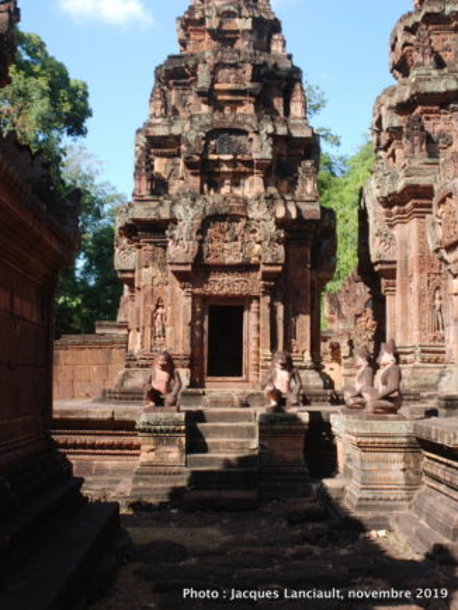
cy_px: 263
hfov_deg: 28.3
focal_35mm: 52
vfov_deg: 37.0
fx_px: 909
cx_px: 230
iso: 100
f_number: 16
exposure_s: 1/20
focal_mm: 31
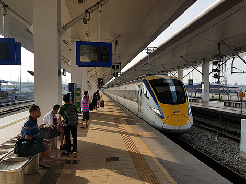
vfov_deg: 44.1
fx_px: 227
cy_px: 101
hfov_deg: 56.4
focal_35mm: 32
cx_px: 148
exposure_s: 1/1668
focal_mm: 4.2
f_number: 1.7
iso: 40
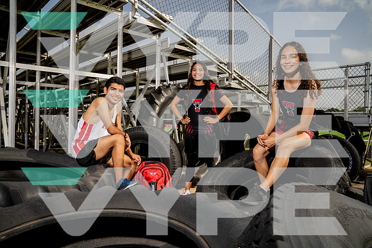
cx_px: 186
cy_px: 124
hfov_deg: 67.4
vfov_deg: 48.0
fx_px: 279
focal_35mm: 27
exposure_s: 1/250
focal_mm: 27
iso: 100
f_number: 10
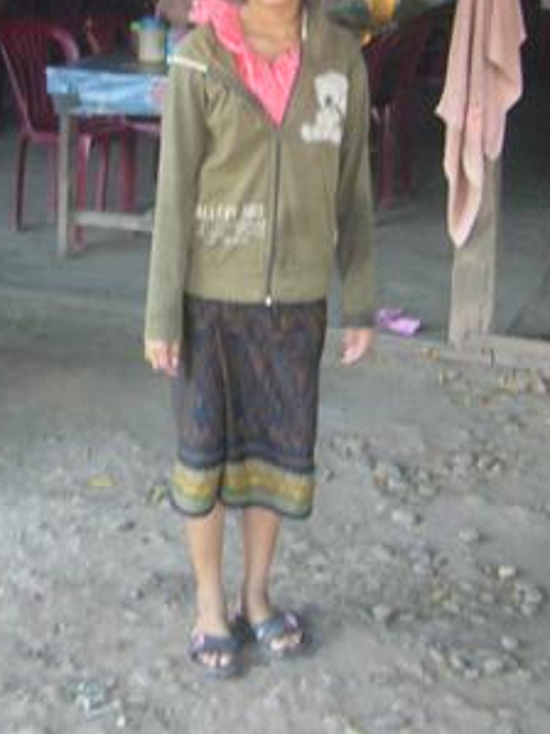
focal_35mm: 75
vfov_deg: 25.3
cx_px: 243
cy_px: 93
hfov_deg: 19.6
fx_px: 1590
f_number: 2.8
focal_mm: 5.8
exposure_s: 1/8
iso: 200
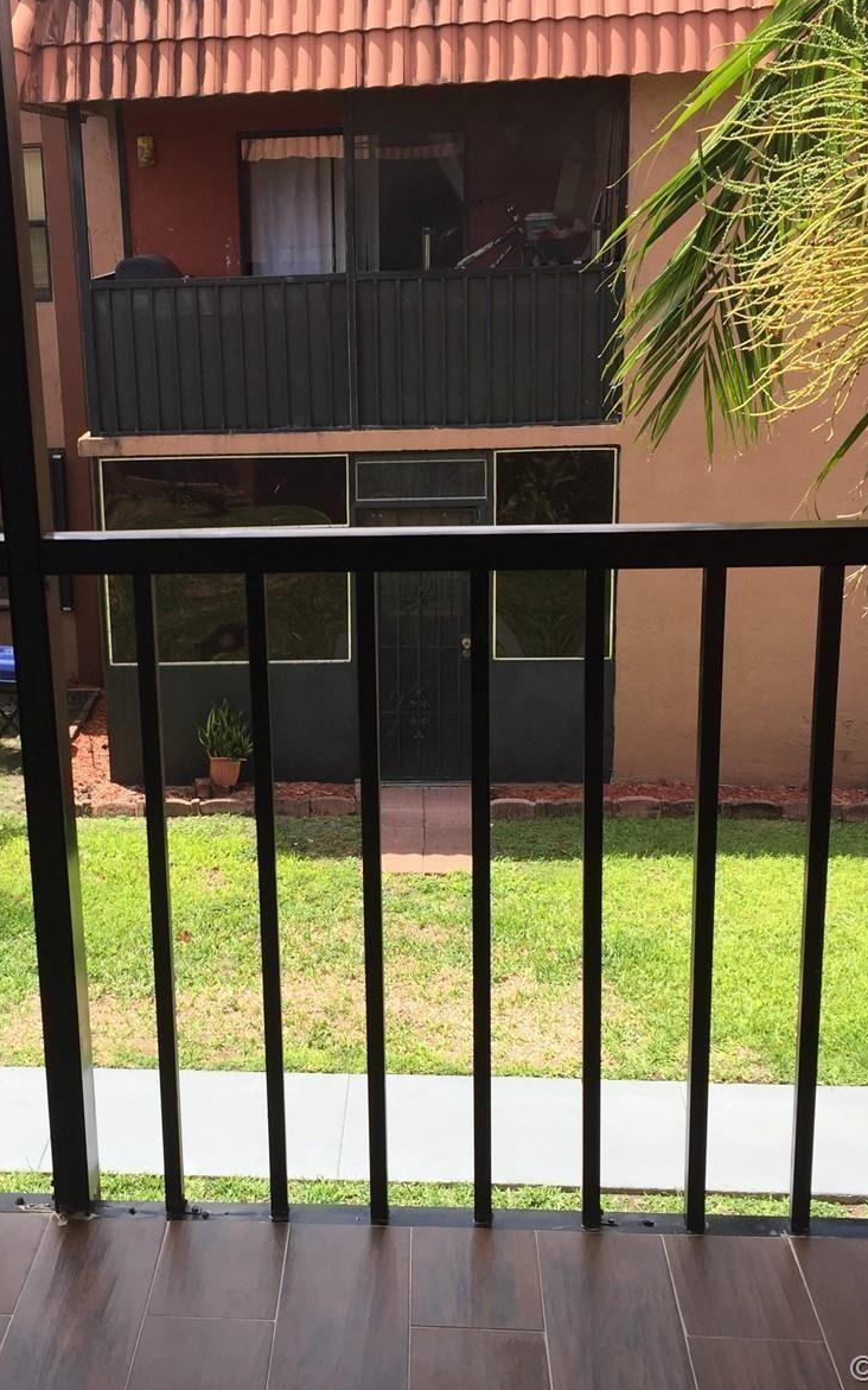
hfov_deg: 30.3
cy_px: 681
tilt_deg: -14.0
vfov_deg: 47.2
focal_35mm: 42
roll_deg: +0.4
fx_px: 1589
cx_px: 287
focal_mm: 4.15
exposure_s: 1/860
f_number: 2.2
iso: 32
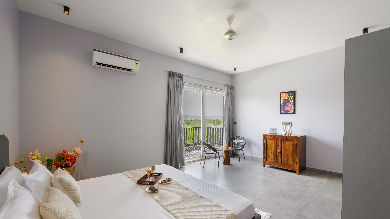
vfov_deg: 70.2
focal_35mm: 15
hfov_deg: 103.0
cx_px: 195
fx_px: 155
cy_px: 124
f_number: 10
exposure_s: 1/200
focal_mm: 14
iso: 100
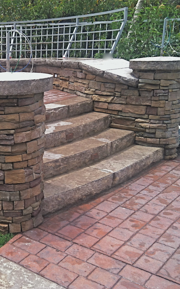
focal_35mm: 50
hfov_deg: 24.5
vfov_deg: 40.3
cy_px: 145
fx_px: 393
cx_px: -3
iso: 80
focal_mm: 3.85
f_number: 2.8
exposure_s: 1/638
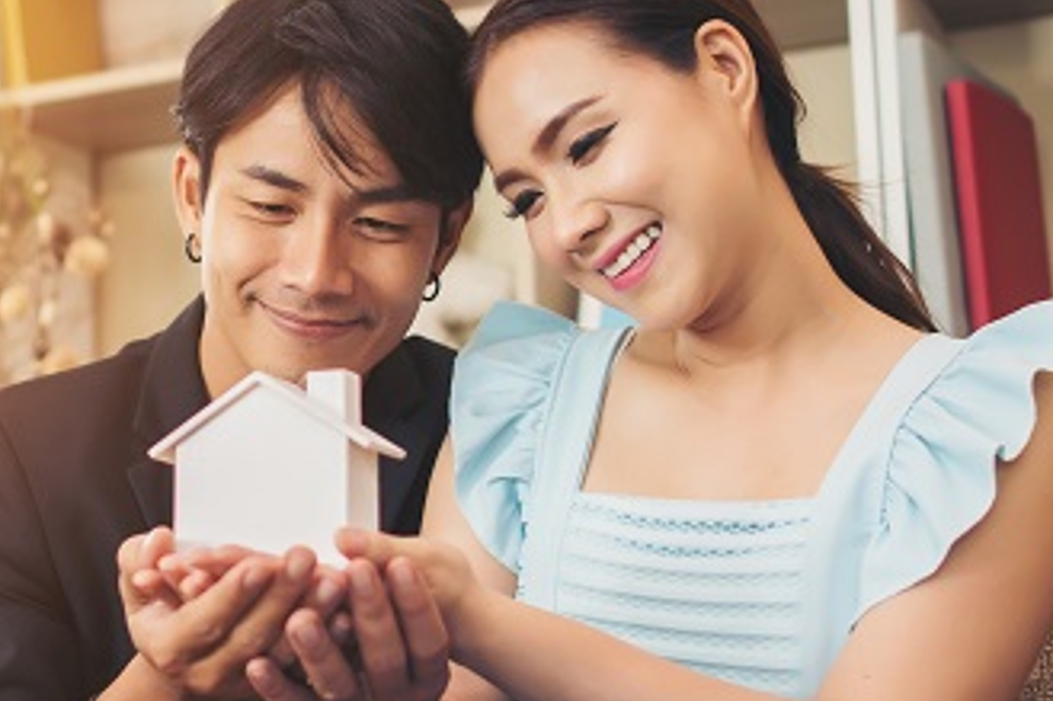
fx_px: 1988
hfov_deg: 28.8
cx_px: 154
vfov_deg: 20.0
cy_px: 373
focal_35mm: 68
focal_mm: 28
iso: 400
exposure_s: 1/160
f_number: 2
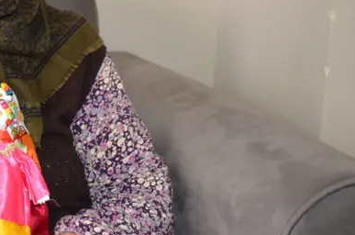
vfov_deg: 18.1
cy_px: 96
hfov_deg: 25.5
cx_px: -13
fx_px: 738
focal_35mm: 75
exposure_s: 1/60
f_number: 3.5
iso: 800
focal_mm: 22
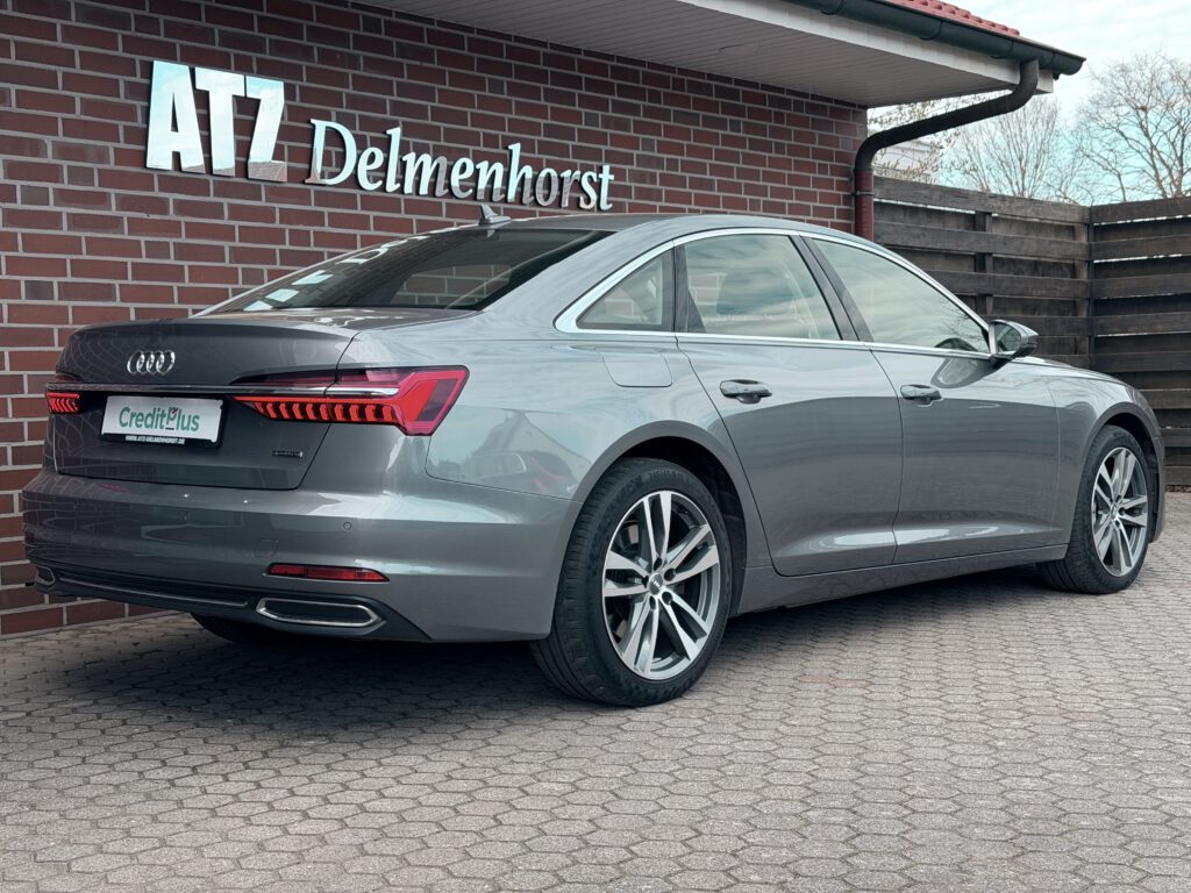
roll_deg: +2.1
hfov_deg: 39.7
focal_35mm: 48
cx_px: 596
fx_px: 1651
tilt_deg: -1.5
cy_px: 446
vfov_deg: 30.3
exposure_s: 1/975
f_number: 1.78
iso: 100
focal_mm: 6.76
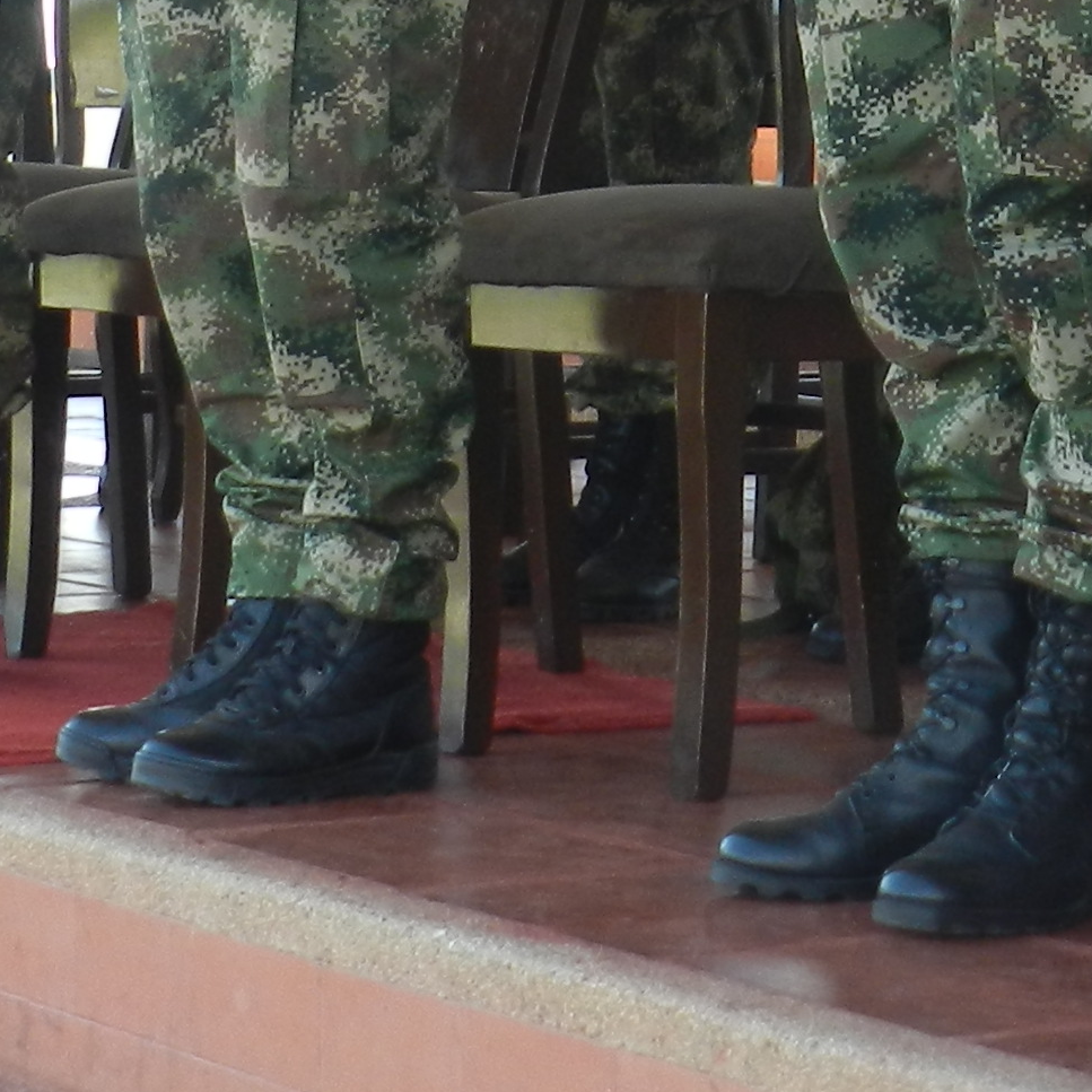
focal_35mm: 139
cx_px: 702
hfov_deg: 12.5
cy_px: -597
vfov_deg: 11.9
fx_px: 4961
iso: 160
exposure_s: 1/160
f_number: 4
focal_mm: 6.7
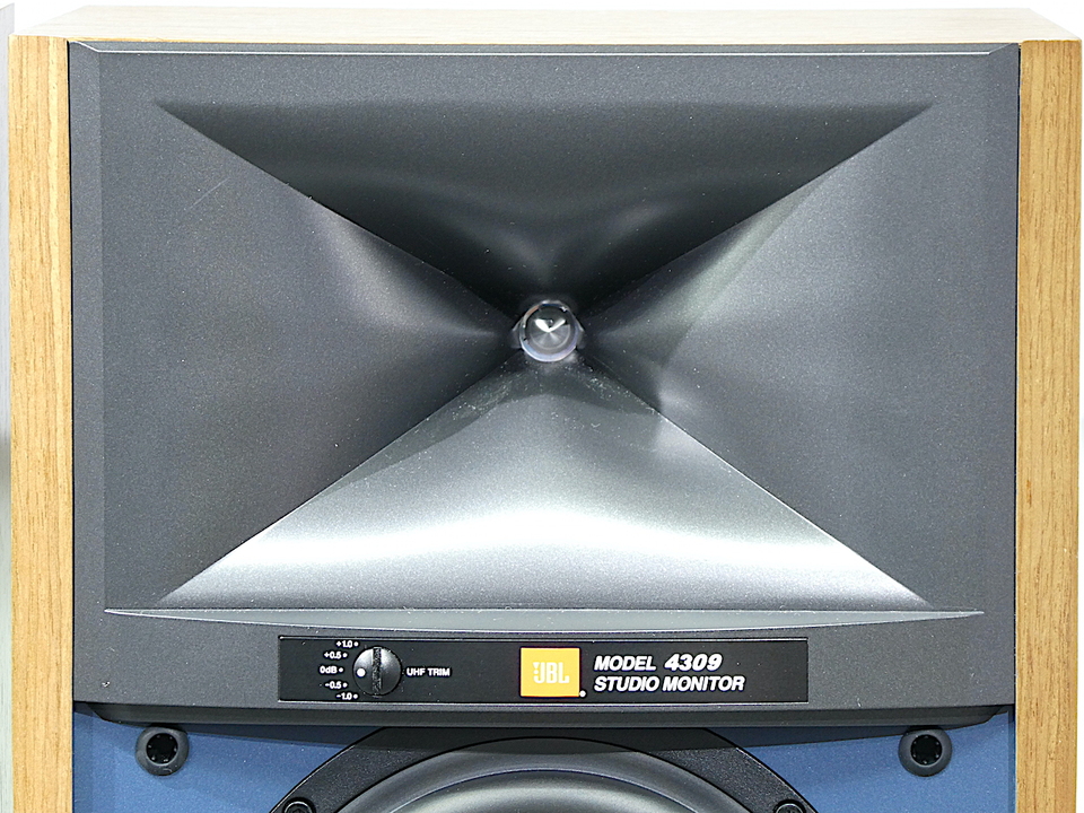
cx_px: 542
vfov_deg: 8.0
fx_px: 5793
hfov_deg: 10.7
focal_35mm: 185
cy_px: 406
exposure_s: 1
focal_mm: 33.2
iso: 200
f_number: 5.6
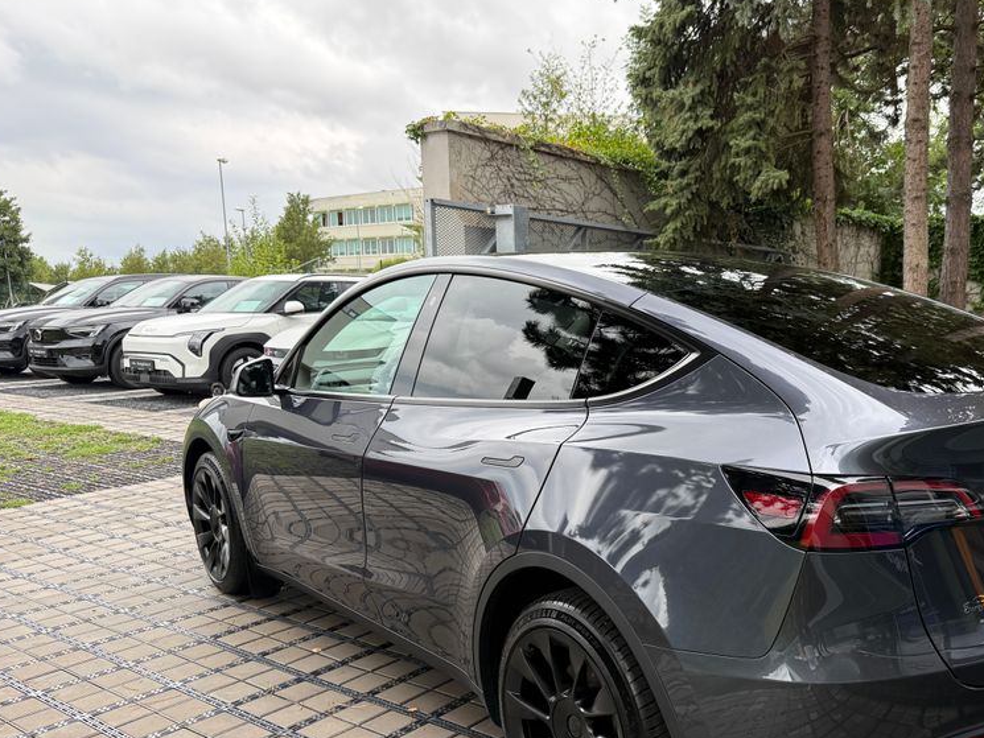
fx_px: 938
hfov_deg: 54.2
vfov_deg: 42.6
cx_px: 659
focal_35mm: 33
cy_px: 467
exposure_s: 1/491
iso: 100
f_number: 1.78
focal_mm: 6.76
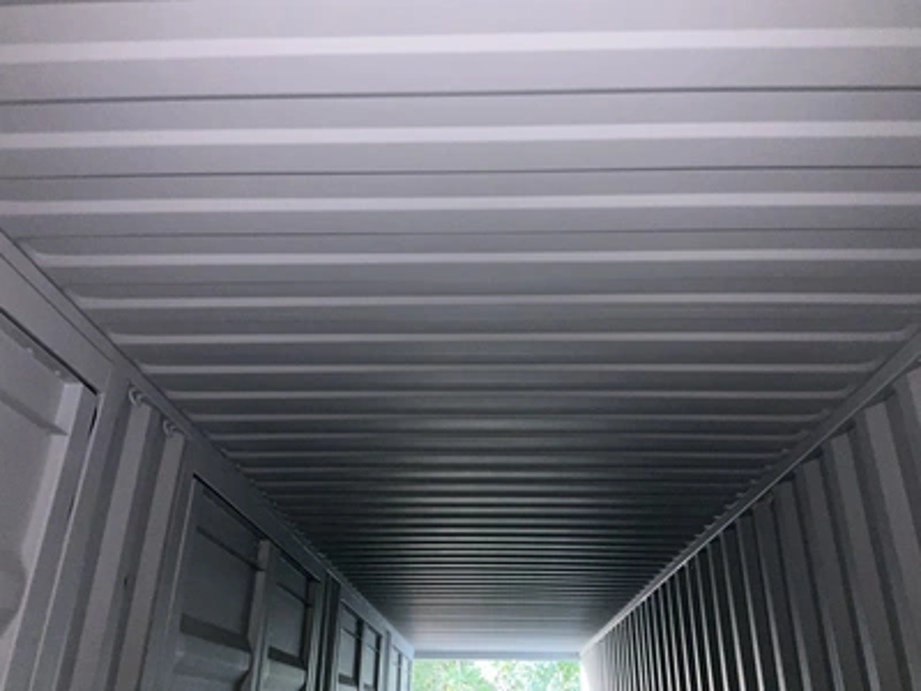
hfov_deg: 61.7
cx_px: 460
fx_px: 772
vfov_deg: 48.2
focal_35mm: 29
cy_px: 346
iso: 100
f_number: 1.8
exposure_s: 1/33
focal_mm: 3
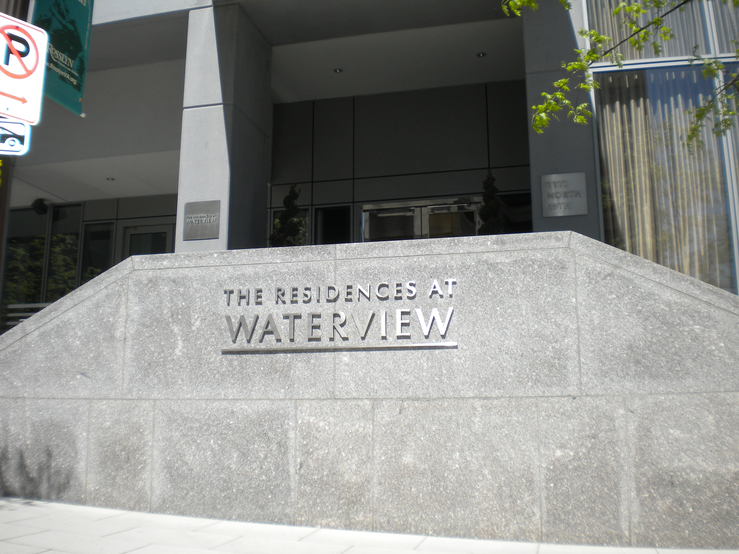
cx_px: 370
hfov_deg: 52.6
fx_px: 747
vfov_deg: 40.7
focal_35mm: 35
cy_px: 277
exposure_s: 1/712
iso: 80
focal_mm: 6.3
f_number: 4.6
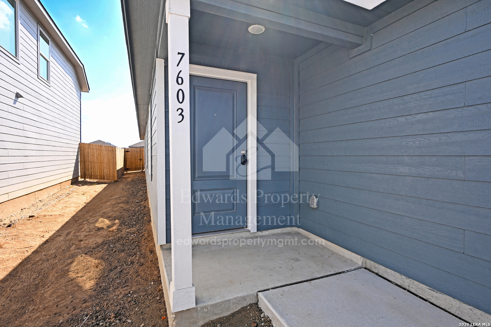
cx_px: 246
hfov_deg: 90.0
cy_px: 164
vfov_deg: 67.4
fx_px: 245
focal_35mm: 18
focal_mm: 12
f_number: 5.6
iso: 64
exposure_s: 1/125
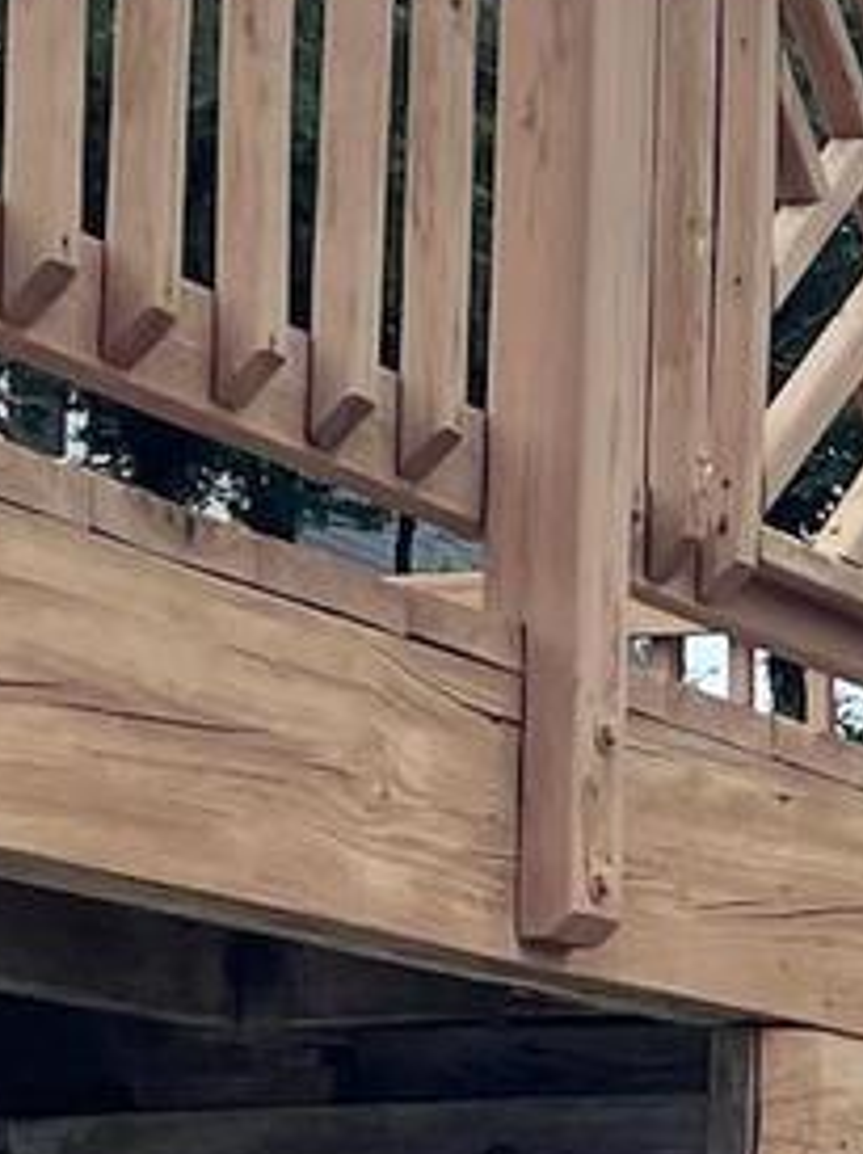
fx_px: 4861
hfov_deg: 8.9
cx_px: 2290
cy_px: 1082
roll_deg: +2.0
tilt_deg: +6.9
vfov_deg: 13.4
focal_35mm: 146
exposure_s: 1/163
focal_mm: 4.2
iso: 32
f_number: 1.6
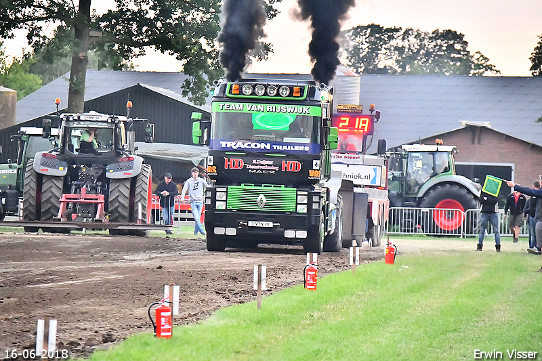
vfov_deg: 4.6
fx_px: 4515
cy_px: 180
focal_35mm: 300
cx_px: 271
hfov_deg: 6.9
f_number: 5.6
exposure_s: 1/400
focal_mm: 200
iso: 8000
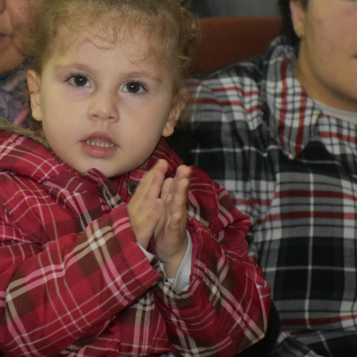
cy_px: 178
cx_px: 90
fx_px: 3067
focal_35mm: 263
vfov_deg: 6.7
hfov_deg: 6.7
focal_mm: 105
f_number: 5.6
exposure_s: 1/60
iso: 6400
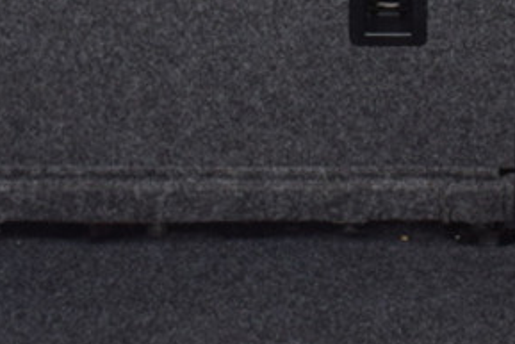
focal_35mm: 210
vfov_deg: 6.5
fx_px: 3012
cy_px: -53
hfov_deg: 9.8
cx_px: 369
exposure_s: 1/160
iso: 400
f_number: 6.3
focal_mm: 29
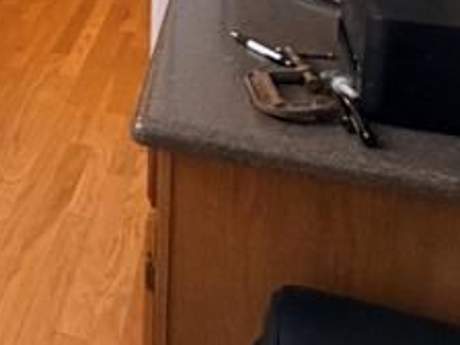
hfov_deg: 24.4
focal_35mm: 64
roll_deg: +3.4
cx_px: -209
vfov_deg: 20.3
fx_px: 850
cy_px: -144
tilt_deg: -9.7
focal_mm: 2.22
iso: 320
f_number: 2.2
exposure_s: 1/60
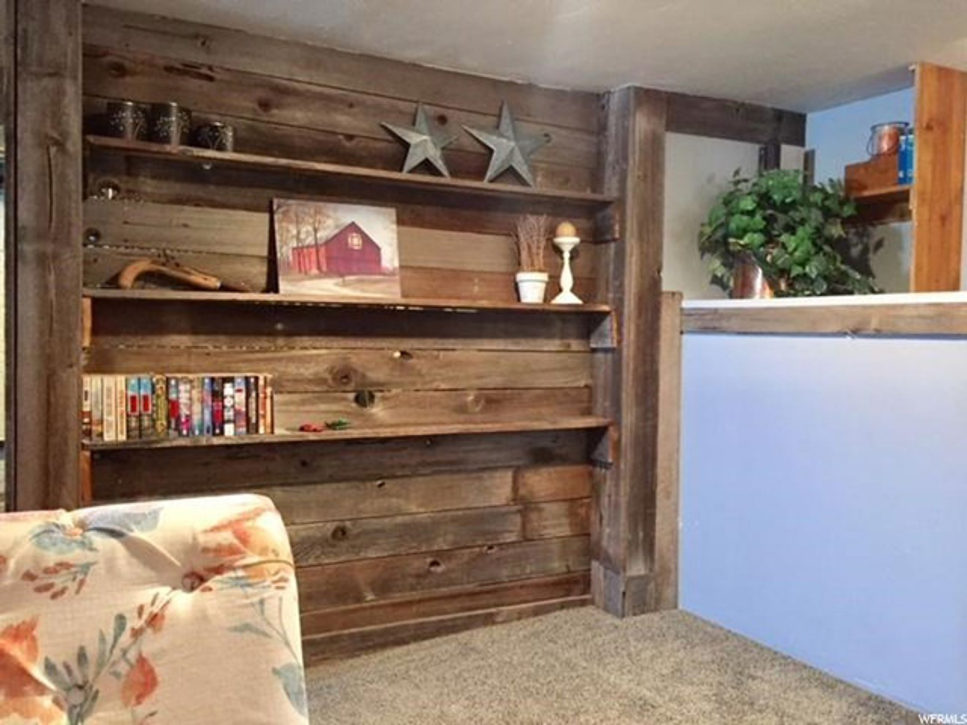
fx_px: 810
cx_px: 484
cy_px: 362
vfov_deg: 48.2
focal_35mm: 29
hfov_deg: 61.7
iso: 250
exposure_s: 1/17
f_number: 2.2
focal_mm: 4.15
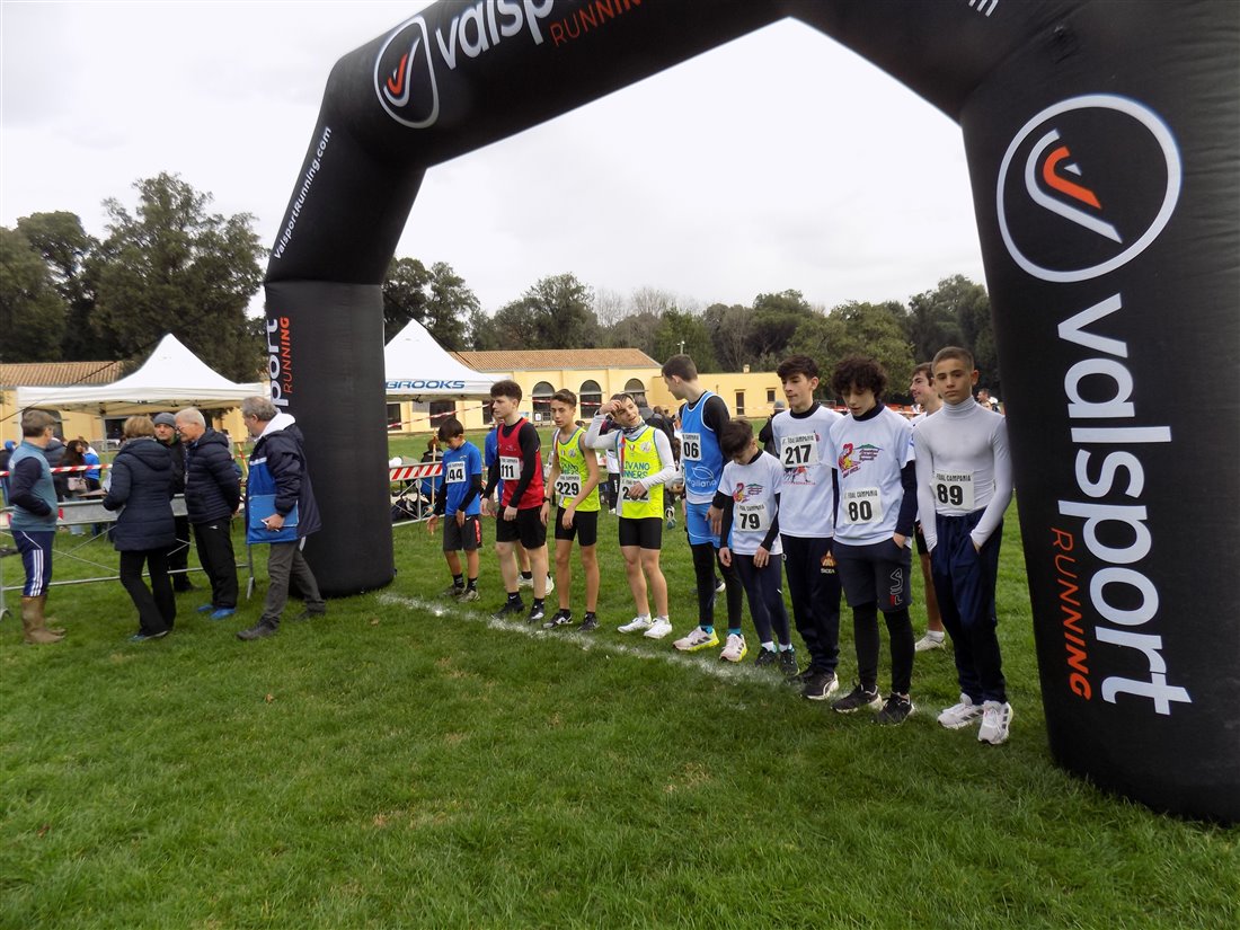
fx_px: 824
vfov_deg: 58.9
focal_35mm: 23
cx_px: 620
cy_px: 465
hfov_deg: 73.9
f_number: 3.1
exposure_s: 1/200
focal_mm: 4
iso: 80
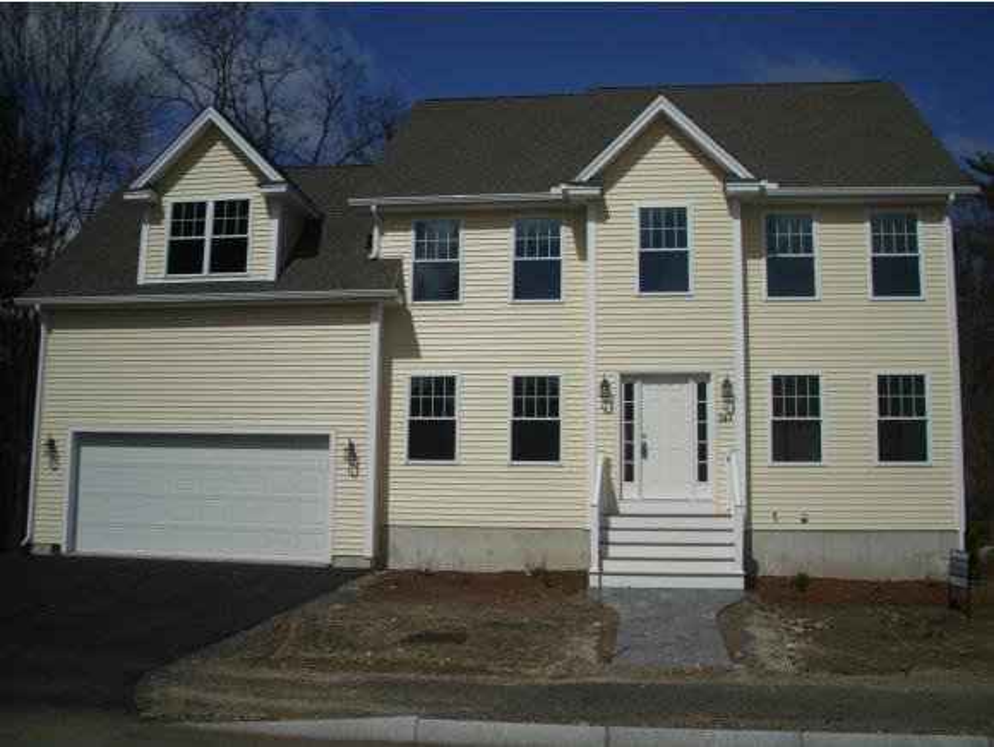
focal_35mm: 38
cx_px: 497
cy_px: 374
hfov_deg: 48.9
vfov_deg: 37.8
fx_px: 1092
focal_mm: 6.3
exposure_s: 1/693
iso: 50
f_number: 7.3
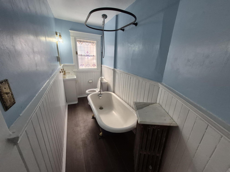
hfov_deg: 106.2
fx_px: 86
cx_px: 115
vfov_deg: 89.9
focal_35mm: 13
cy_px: 86
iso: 250
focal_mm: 1.74
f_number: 2.2
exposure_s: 1/100
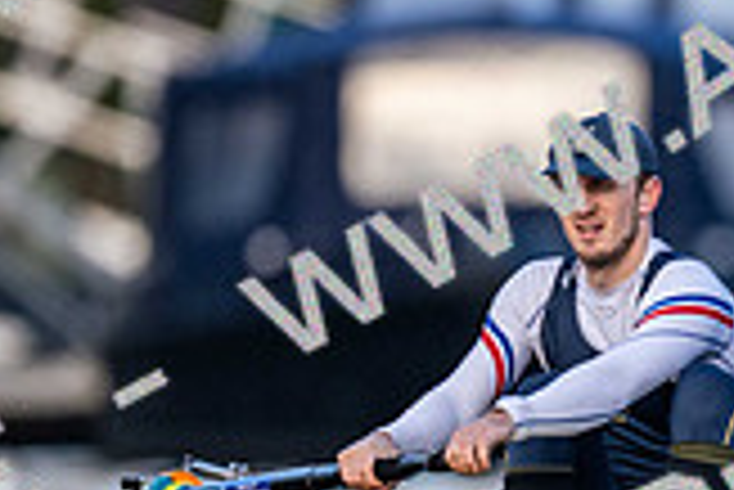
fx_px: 43650
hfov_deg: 1.0
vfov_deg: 0.6
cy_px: 366
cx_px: 797
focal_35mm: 2139
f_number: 4
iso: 1250
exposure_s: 1/2500
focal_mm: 600
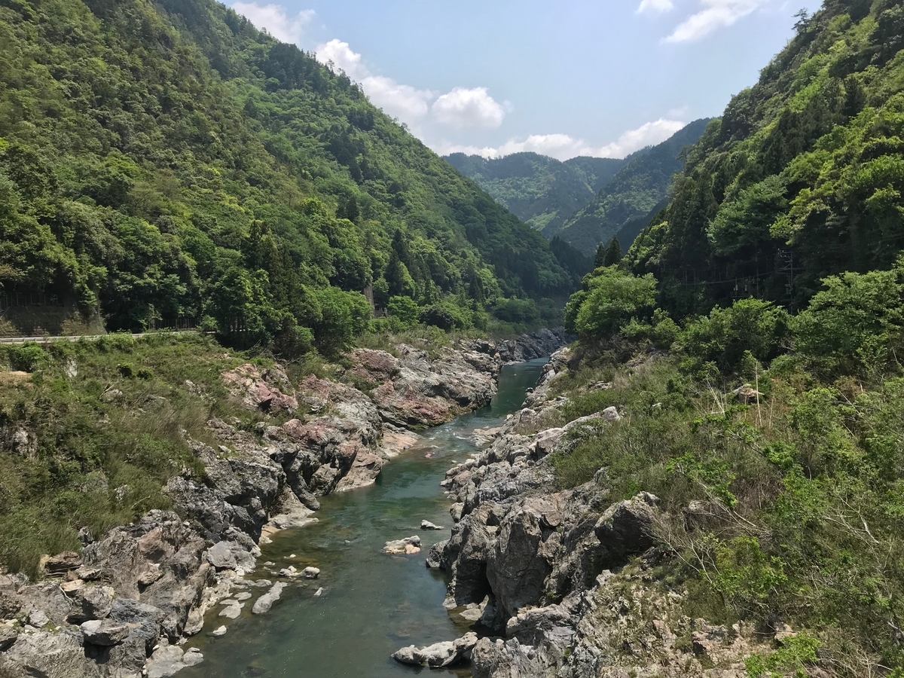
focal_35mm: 28
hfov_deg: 63.4
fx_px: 731
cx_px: 452
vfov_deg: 49.7
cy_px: 339
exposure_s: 1/1709
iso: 20
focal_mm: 3.99
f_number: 1.8
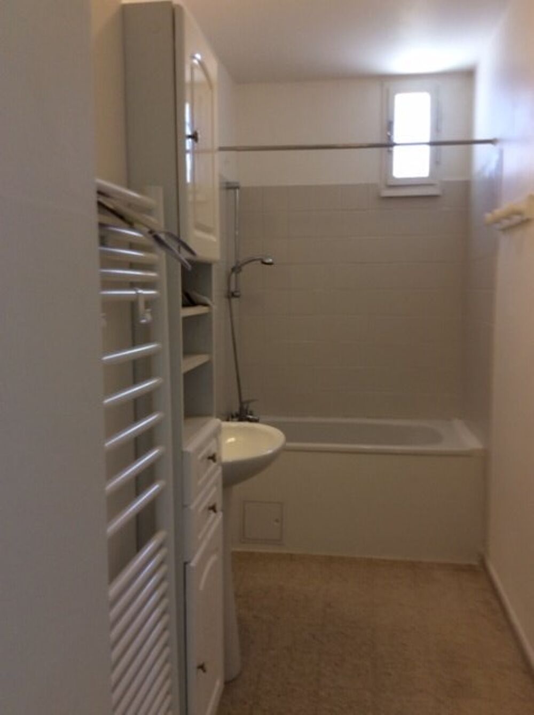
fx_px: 660
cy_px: 358
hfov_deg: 44.1
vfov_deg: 56.9
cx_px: 267
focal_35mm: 32
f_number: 2.4
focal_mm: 3.3
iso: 50
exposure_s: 1/25
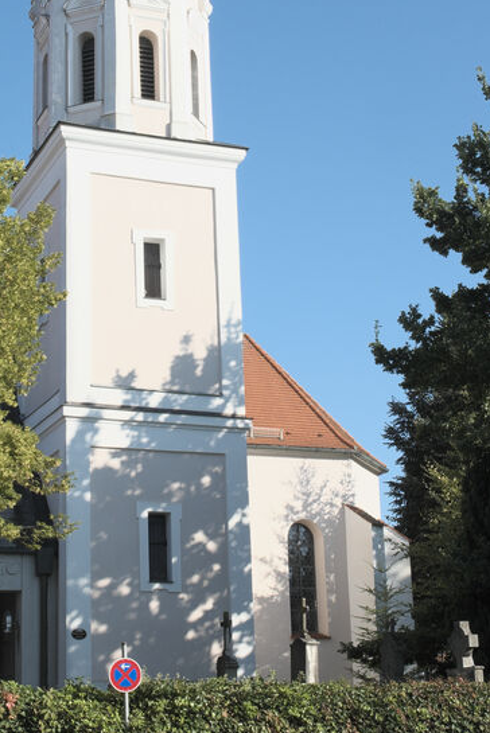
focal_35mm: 66
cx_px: 178
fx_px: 1346
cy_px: 260
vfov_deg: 30.3
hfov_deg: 20.6
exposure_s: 1/140
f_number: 11
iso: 200
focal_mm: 24.3
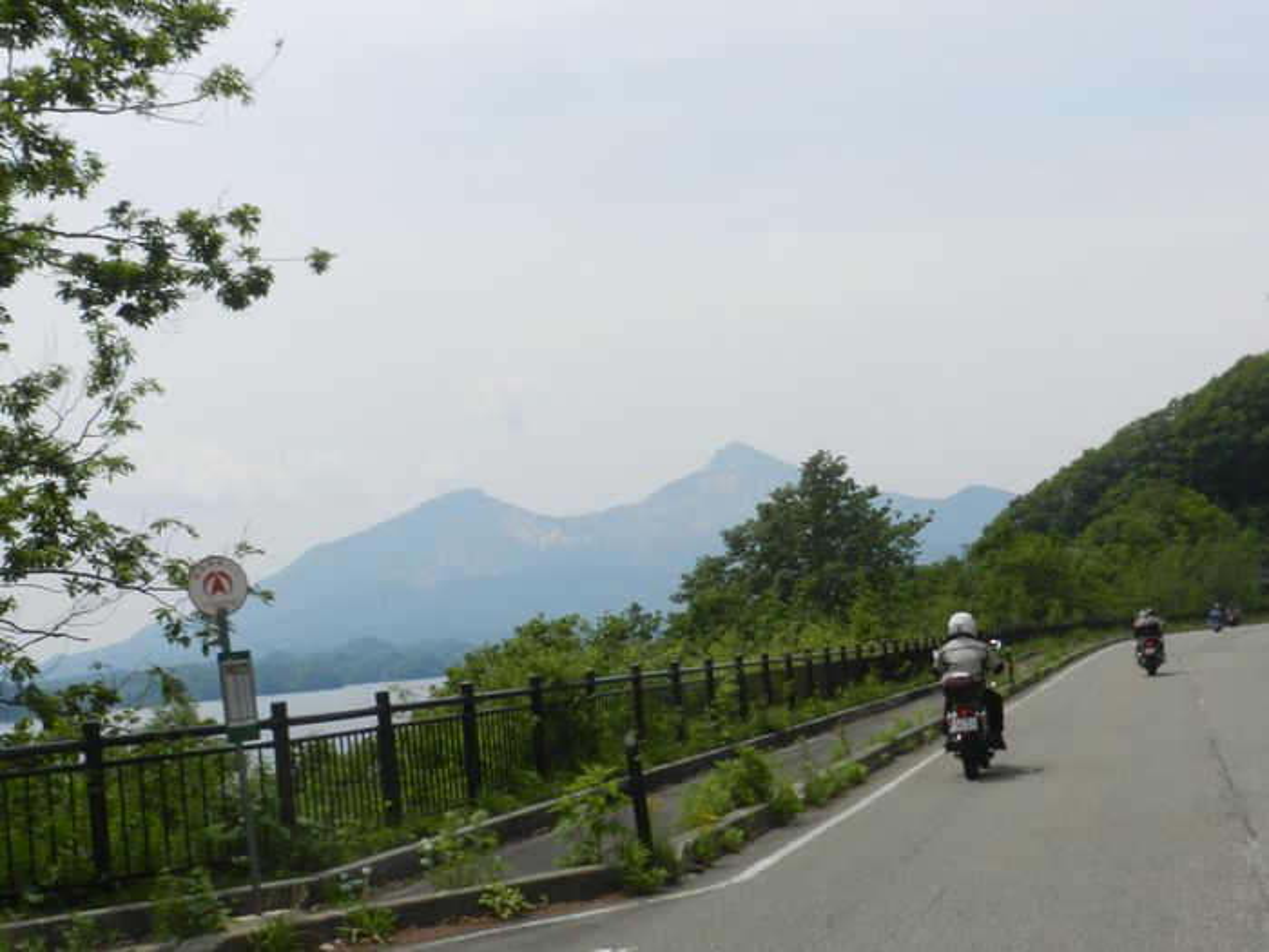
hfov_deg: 36.2
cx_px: 634
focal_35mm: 53
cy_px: 476
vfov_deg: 27.5
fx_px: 1943
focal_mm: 9.4
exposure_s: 1/1000
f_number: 5.6
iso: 160
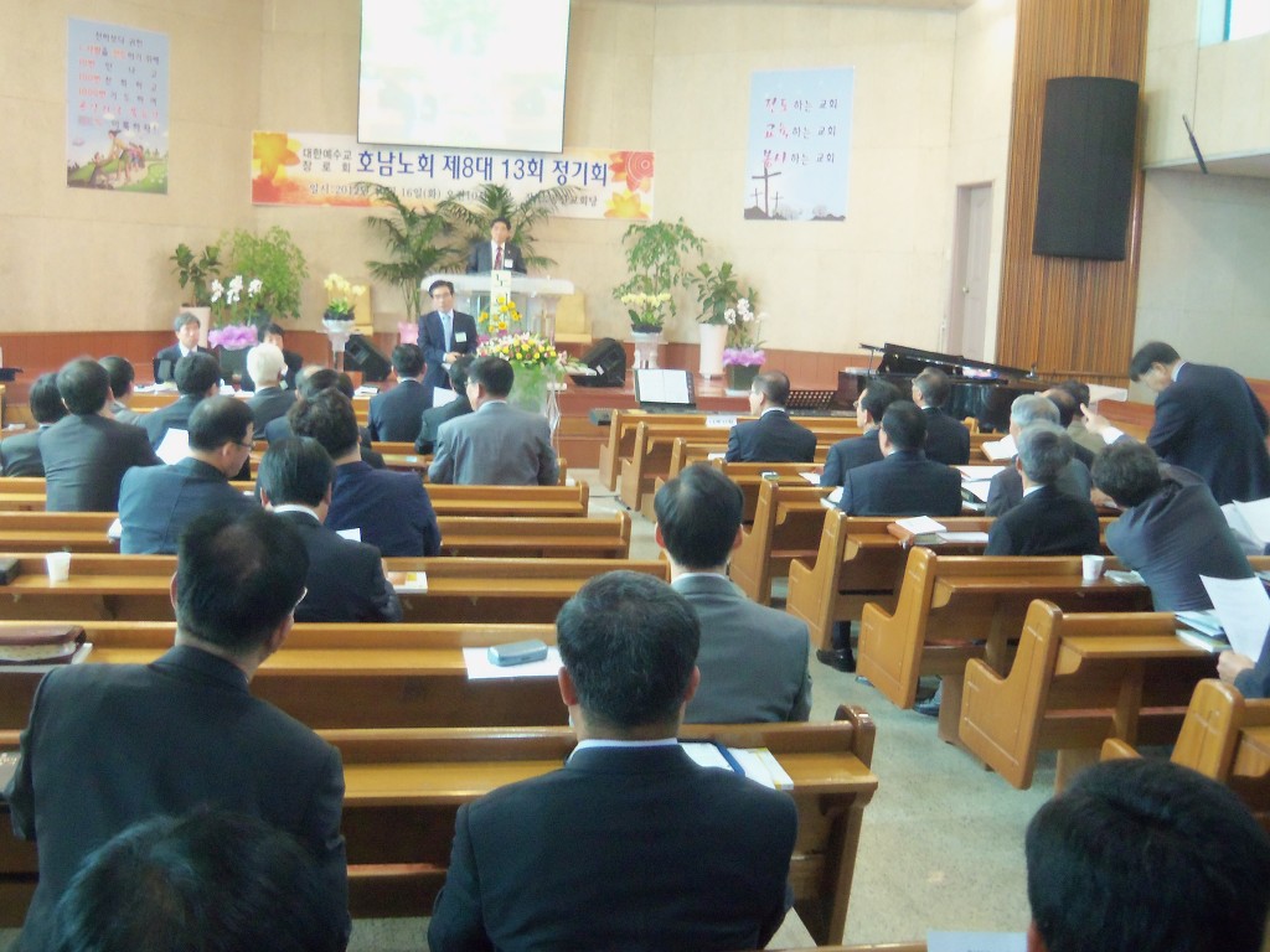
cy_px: 476
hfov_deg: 49.0
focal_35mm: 38
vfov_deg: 37.7
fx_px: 1394
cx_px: 635
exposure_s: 1/10
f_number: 4.3
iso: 400
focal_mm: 6.8
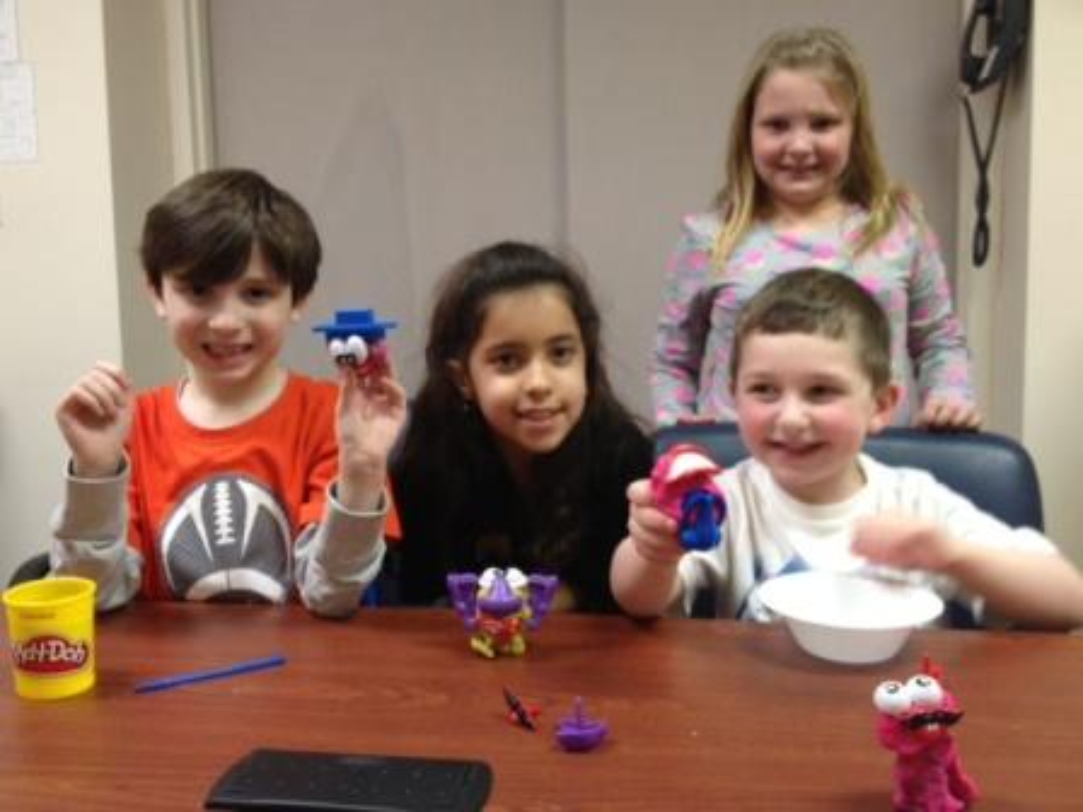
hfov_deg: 52.6
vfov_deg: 40.7
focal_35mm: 35
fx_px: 1095
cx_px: 542
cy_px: 406
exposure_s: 1/20
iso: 80
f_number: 2.4
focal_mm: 4.28
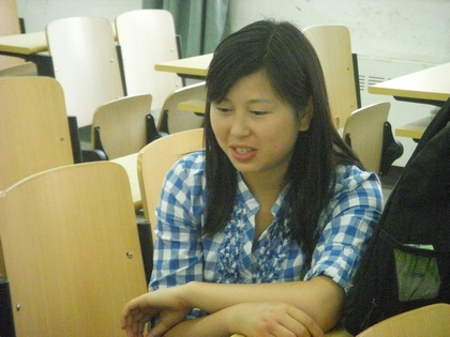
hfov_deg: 17.3
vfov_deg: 13.0
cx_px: 225
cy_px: 168
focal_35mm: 114
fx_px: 1482
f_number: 4.2
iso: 1600
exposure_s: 1/80
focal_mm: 18.9
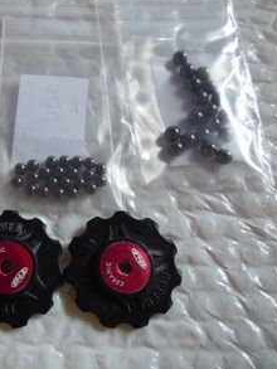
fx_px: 480
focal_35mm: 45
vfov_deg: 42.1
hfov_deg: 31.3
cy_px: 183
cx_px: 49
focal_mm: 5.9
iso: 400
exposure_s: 1/40
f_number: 4
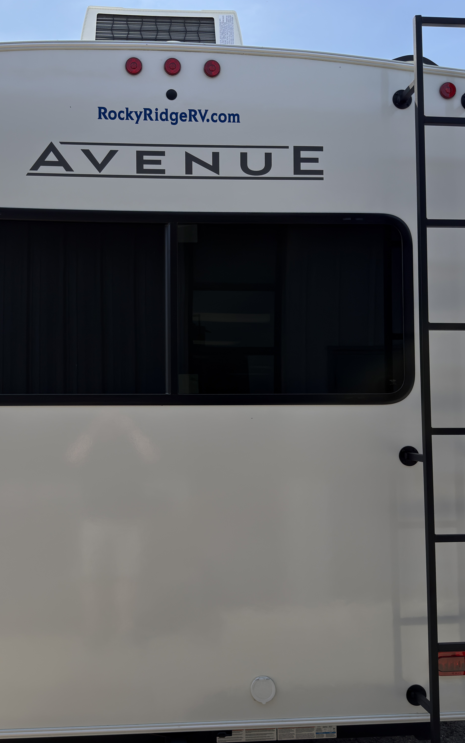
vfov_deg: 56.7
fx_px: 689
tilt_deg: +2.6
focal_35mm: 34
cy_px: 371
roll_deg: -0.5
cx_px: 157
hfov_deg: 36.9
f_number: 1.78
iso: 100
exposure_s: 1/3610
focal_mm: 6.76
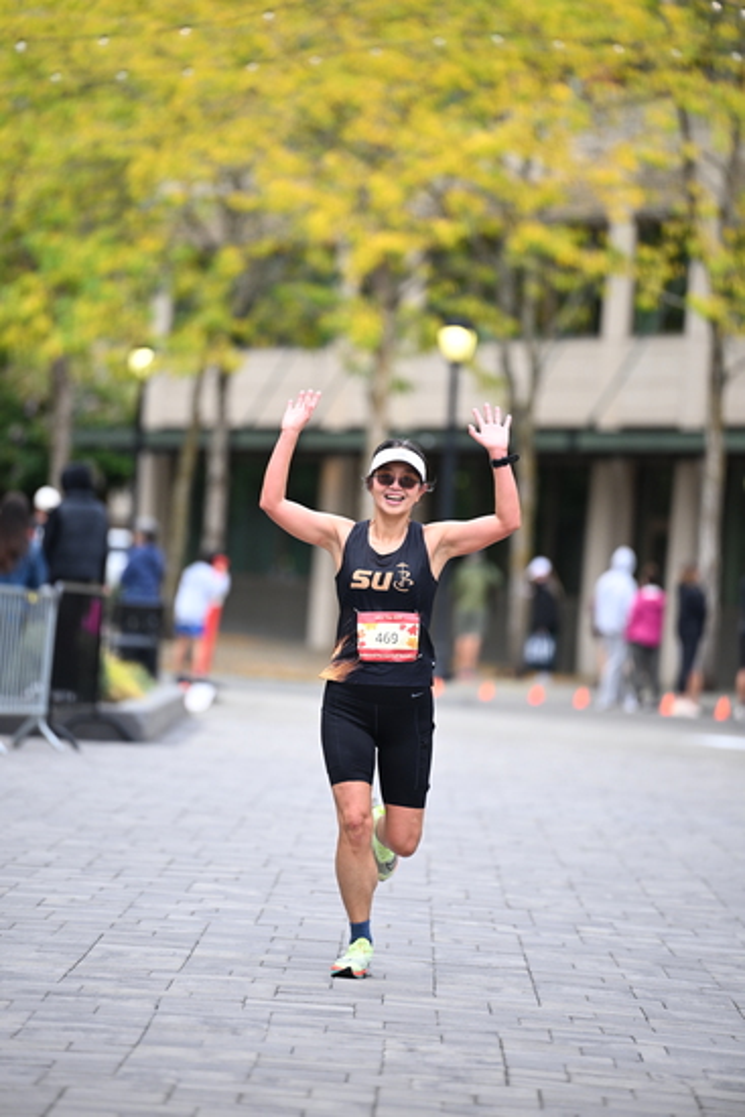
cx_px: 372
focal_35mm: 200
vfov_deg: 10.3
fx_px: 6204
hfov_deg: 6.9
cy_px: 558
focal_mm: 200
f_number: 2.8
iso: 1000
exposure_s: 1/2000
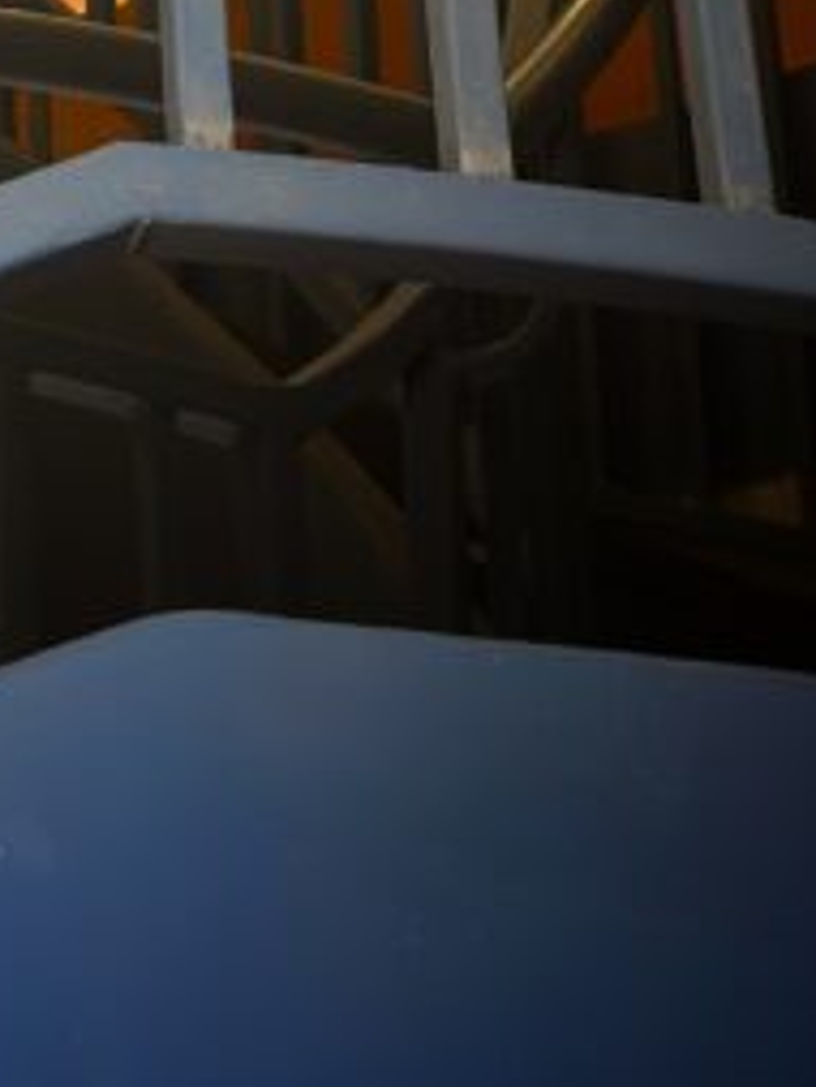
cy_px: -881
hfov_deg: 7.6
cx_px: -262
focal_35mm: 194
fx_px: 6092
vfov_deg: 9.7
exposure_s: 1/224
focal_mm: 6.86
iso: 80
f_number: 1.78
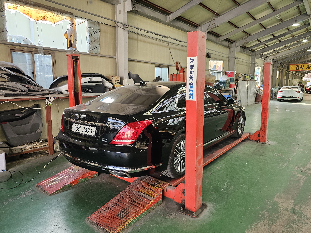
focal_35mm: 23
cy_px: 116
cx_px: 156
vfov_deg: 58.9
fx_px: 207
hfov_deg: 73.9
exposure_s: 1/120
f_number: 1.7
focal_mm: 6.3
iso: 100
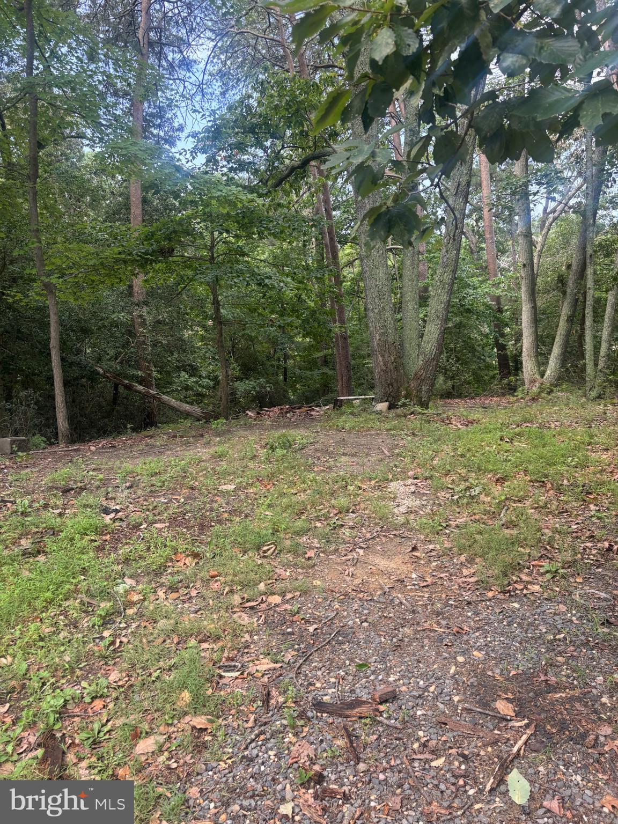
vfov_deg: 67.3
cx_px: 309
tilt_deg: -8.2
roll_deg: -2.9
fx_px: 619
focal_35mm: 26
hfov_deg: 53.1
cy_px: 412
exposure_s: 1/286
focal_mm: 5.96
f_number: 1.6
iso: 50
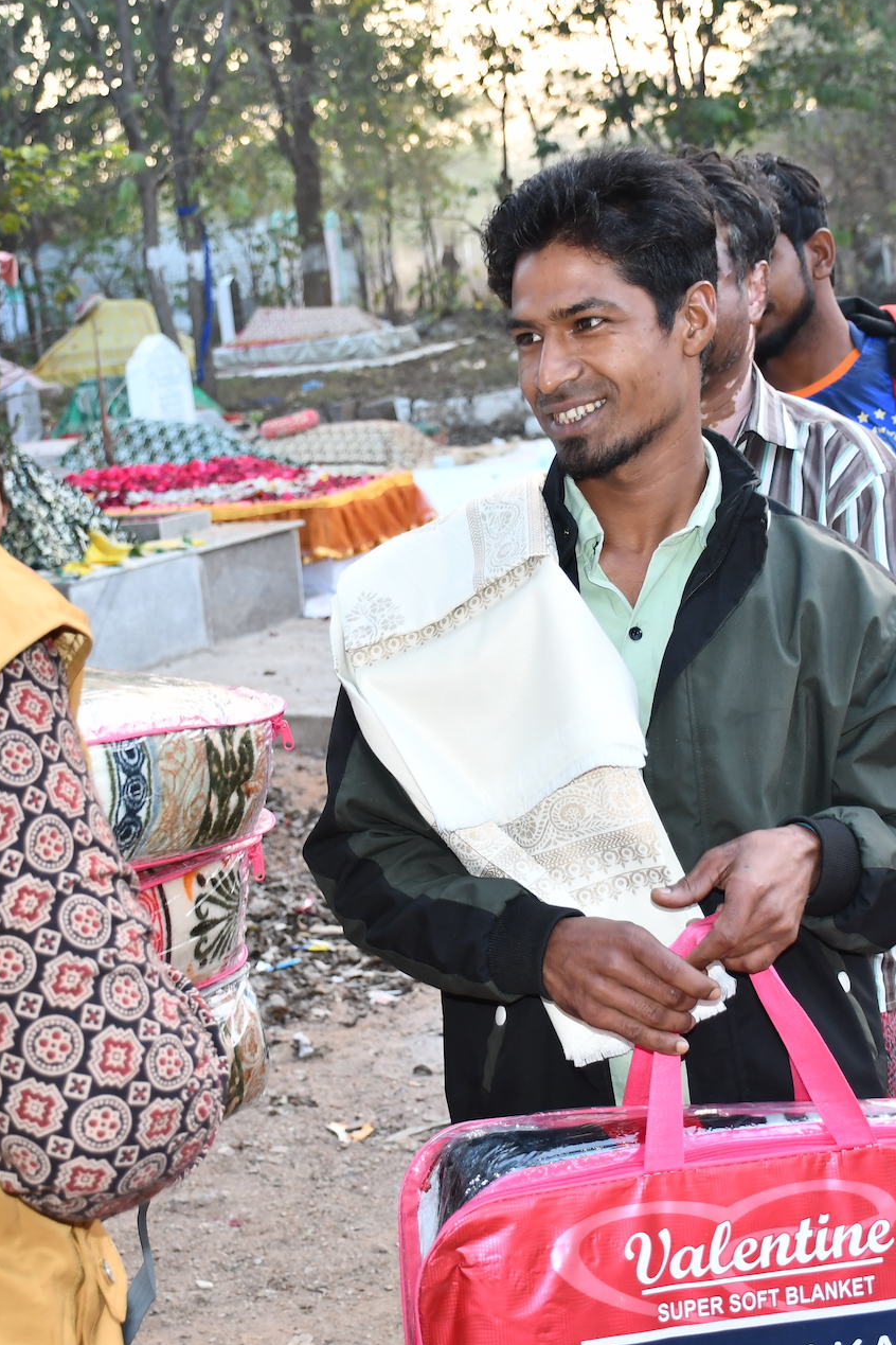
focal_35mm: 59
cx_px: 438
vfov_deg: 33.9
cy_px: 669
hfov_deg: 23.0
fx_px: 2202
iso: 400
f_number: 3.8
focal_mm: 26
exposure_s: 1/60
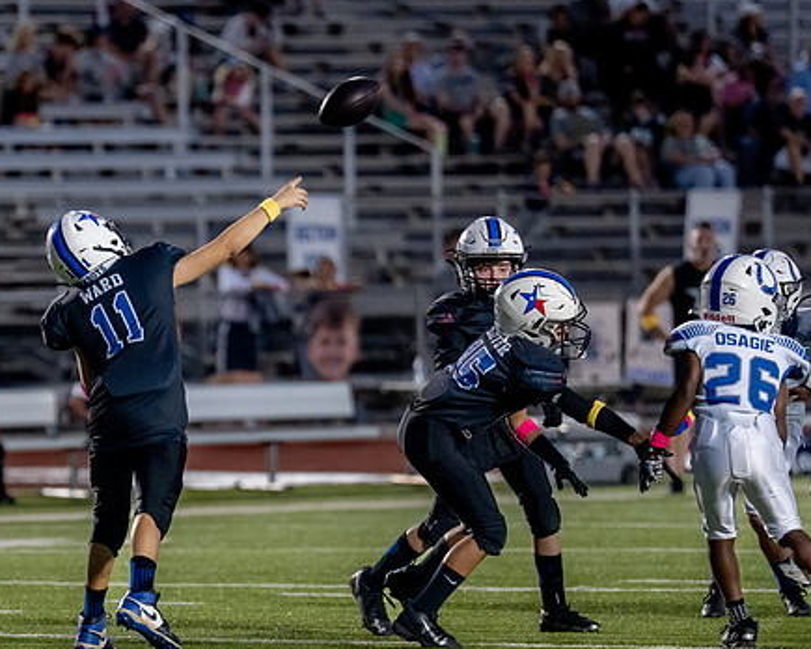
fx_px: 9769
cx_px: 99
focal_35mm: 407
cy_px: 433
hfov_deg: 4.7
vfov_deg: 3.8
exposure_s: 1/1000
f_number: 2.8
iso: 2500
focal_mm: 191
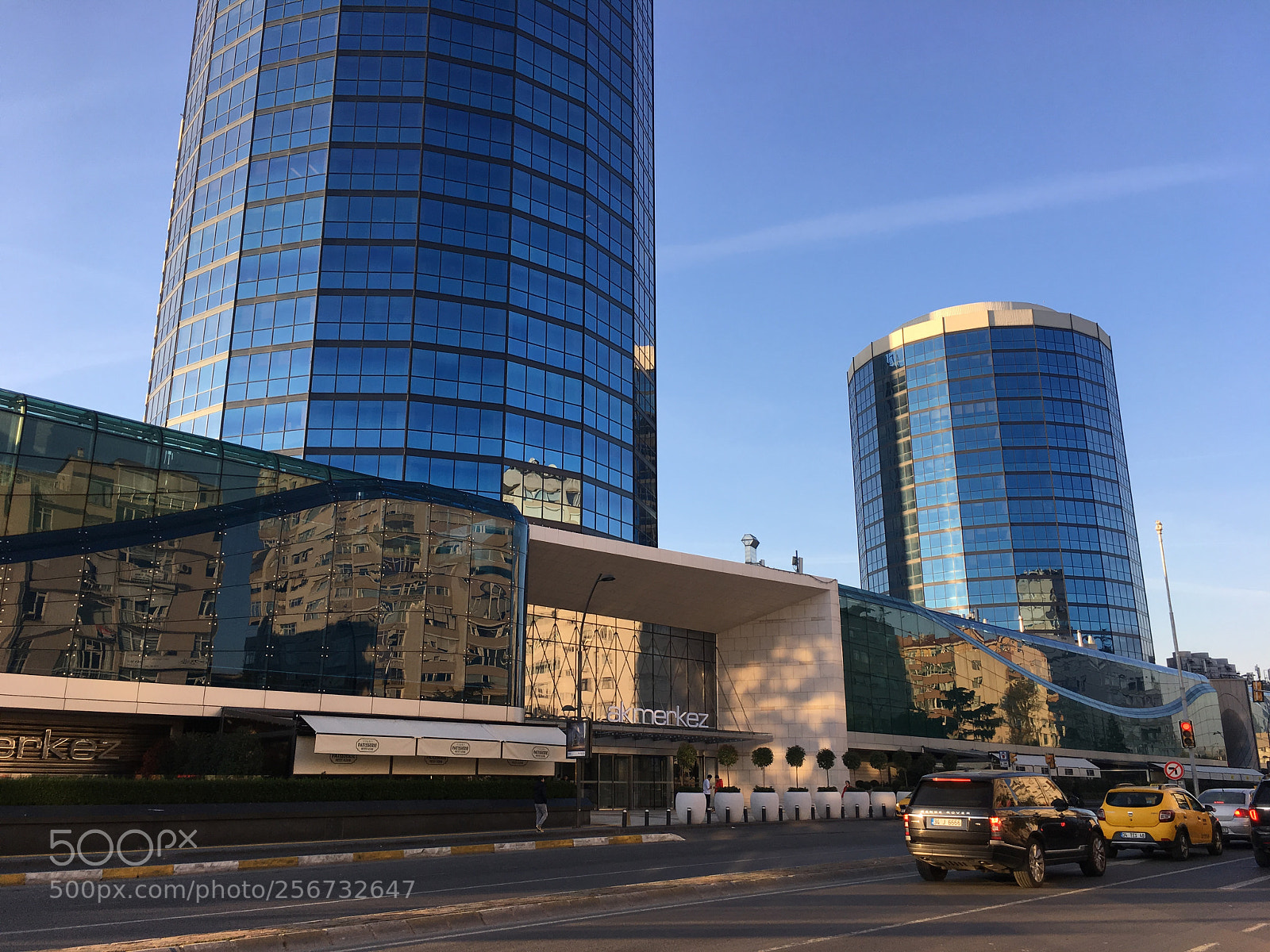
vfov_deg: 48.2
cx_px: 635
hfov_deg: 61.7
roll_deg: +1.8
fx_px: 1064
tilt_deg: +16.9
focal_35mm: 29
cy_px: 476
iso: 25
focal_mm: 4.15
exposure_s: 1/490
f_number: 2.2
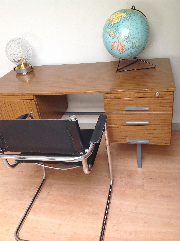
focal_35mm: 35
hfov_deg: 40.6
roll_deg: +9.1
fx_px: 243
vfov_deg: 52.7
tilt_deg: -30.4
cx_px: 90
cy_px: 120
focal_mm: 4.28
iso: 50
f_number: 2.4
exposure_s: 1/24
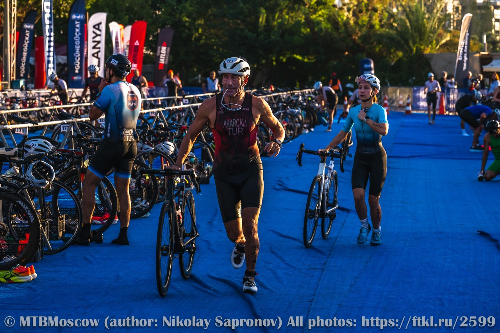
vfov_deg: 11.4
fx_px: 1666
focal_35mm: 120
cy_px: 166
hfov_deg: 17.1
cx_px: 250
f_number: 7.1
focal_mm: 120
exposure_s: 1/500
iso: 320
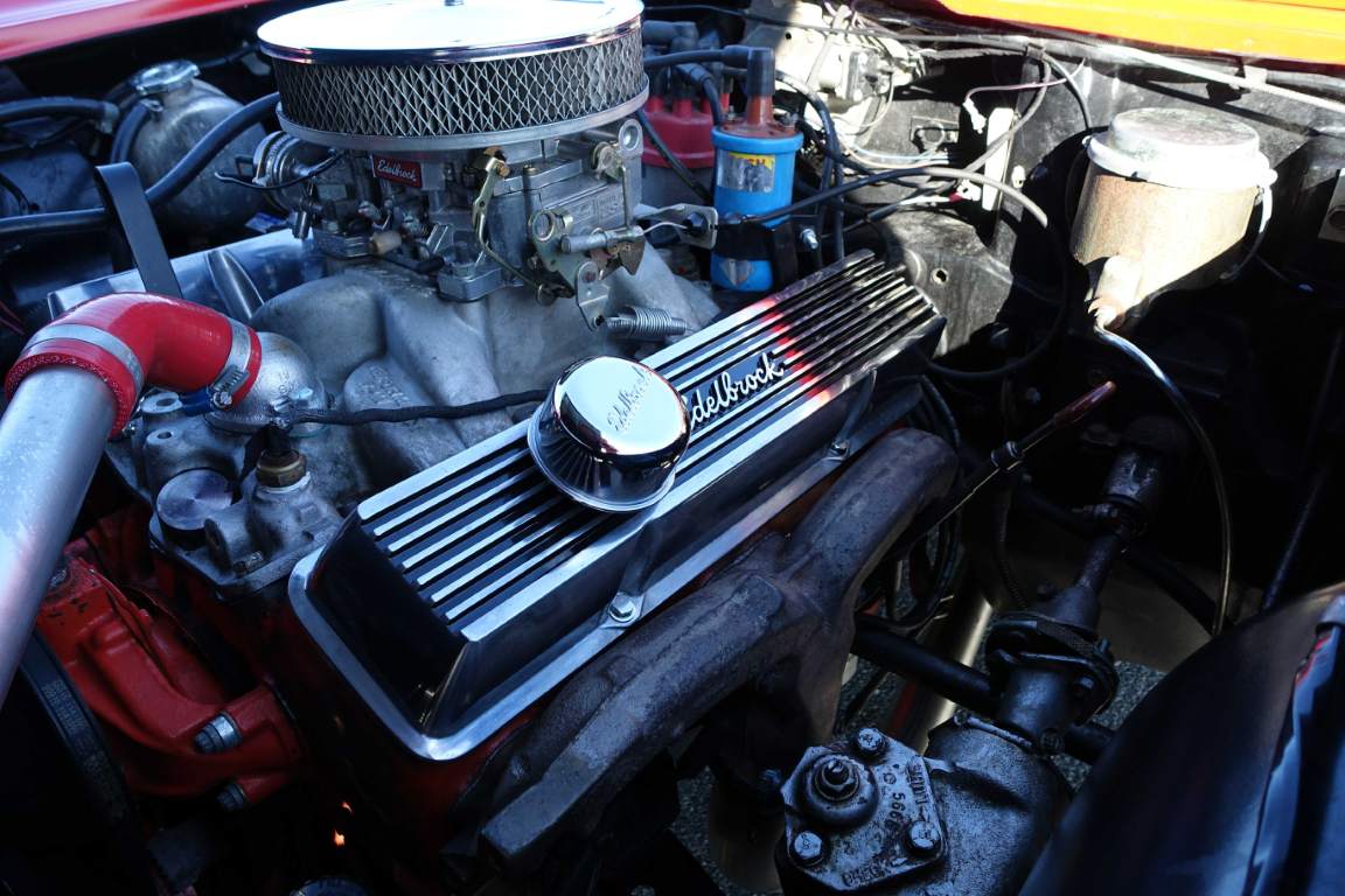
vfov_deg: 47.9
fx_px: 1009
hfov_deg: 67.4
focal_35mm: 27
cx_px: 672
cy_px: 448
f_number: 4
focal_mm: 9.75
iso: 125
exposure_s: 1/100
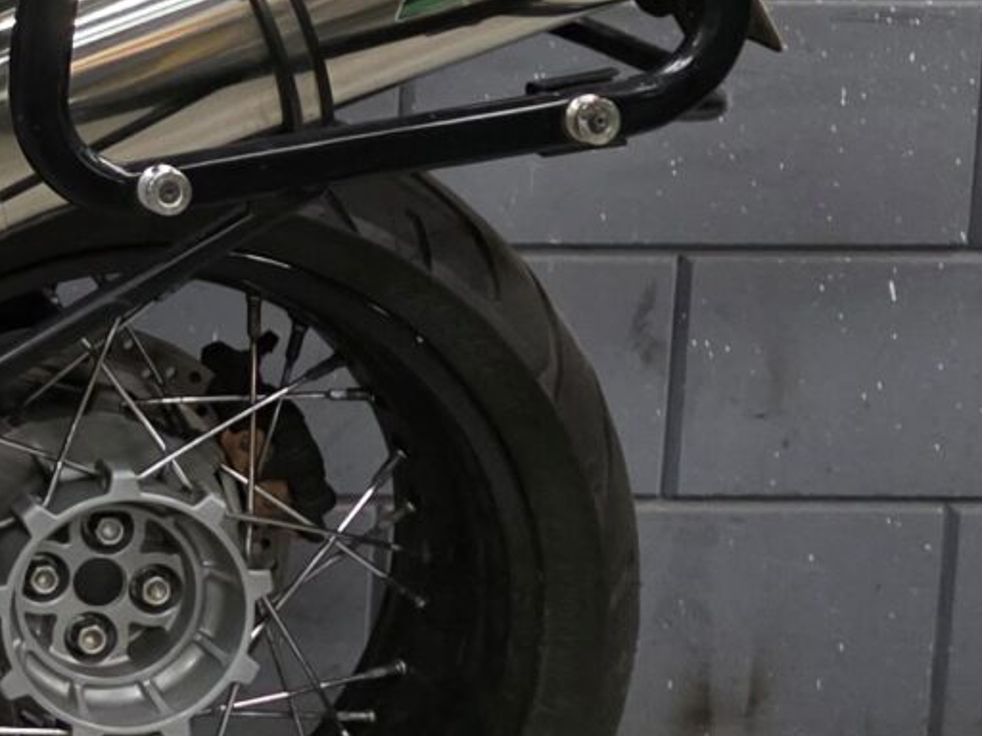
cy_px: -219
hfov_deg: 14.9
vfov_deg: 13.3
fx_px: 3035
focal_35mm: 107
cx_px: -1005
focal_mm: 6.25
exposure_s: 1/100
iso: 1250
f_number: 1.7
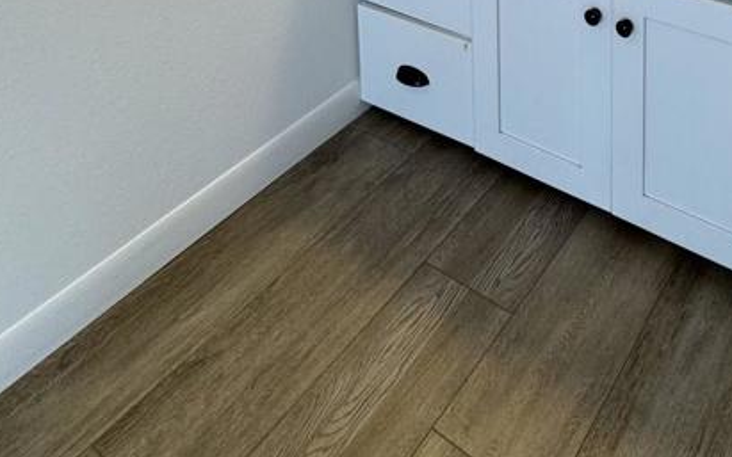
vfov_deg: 23.4
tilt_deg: -6.3
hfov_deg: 48.8
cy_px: -308
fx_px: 738
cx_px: 614
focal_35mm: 37
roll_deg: +0.1
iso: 125
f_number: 2.2
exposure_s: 1/120
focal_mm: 2.22
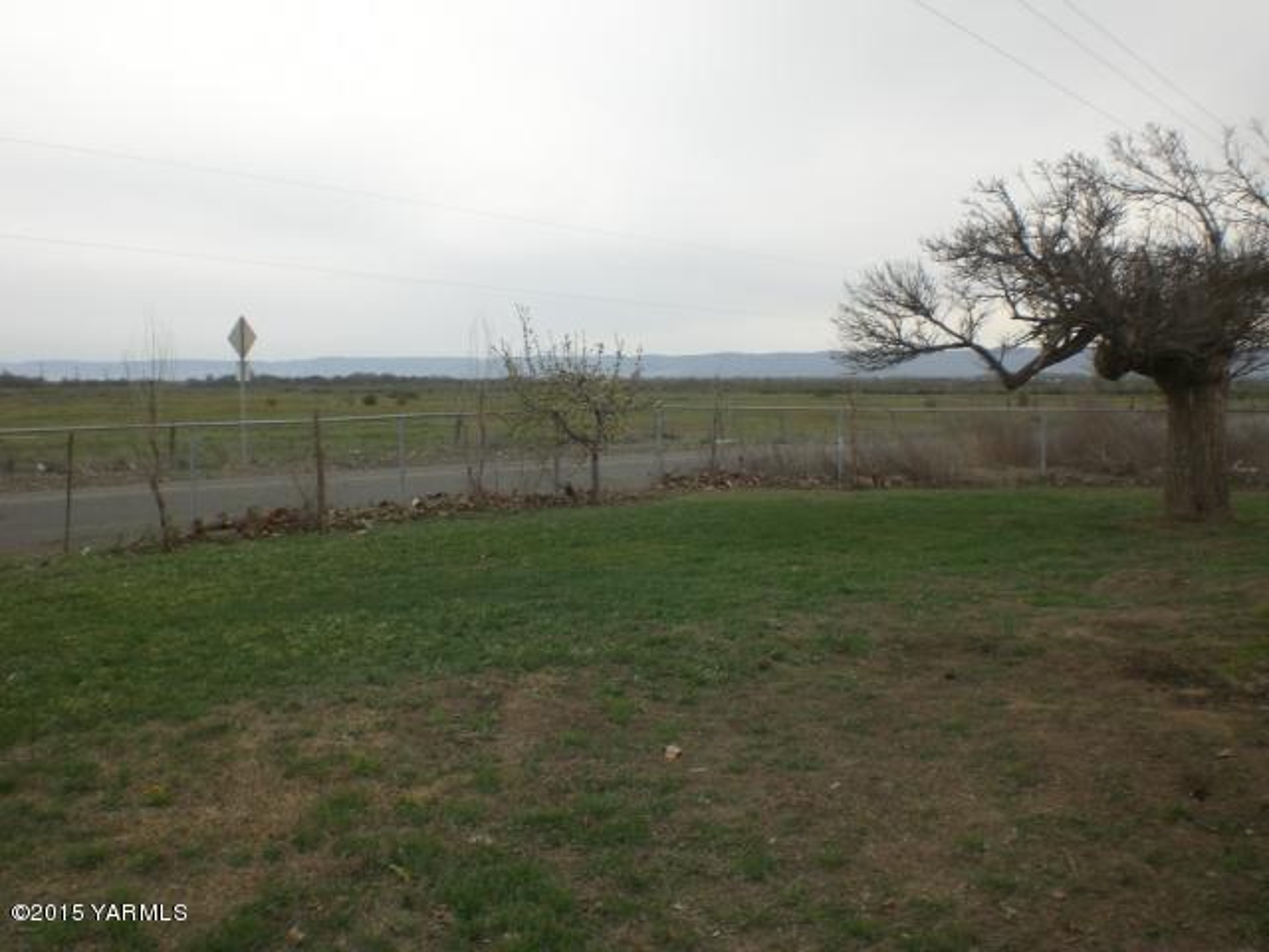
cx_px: 634
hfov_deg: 49.0
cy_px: 476
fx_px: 1393
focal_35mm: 38
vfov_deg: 37.7
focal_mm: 6.3
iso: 50
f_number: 4.4
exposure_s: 1/400
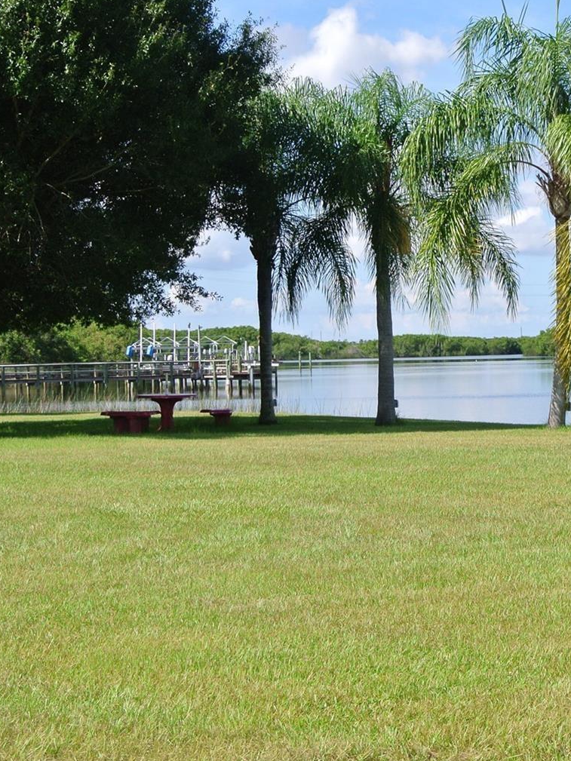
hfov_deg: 16.3
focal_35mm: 90
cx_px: 464
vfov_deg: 21.8
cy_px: 388
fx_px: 1979
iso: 100
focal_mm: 21.9
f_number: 5
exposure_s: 1/400
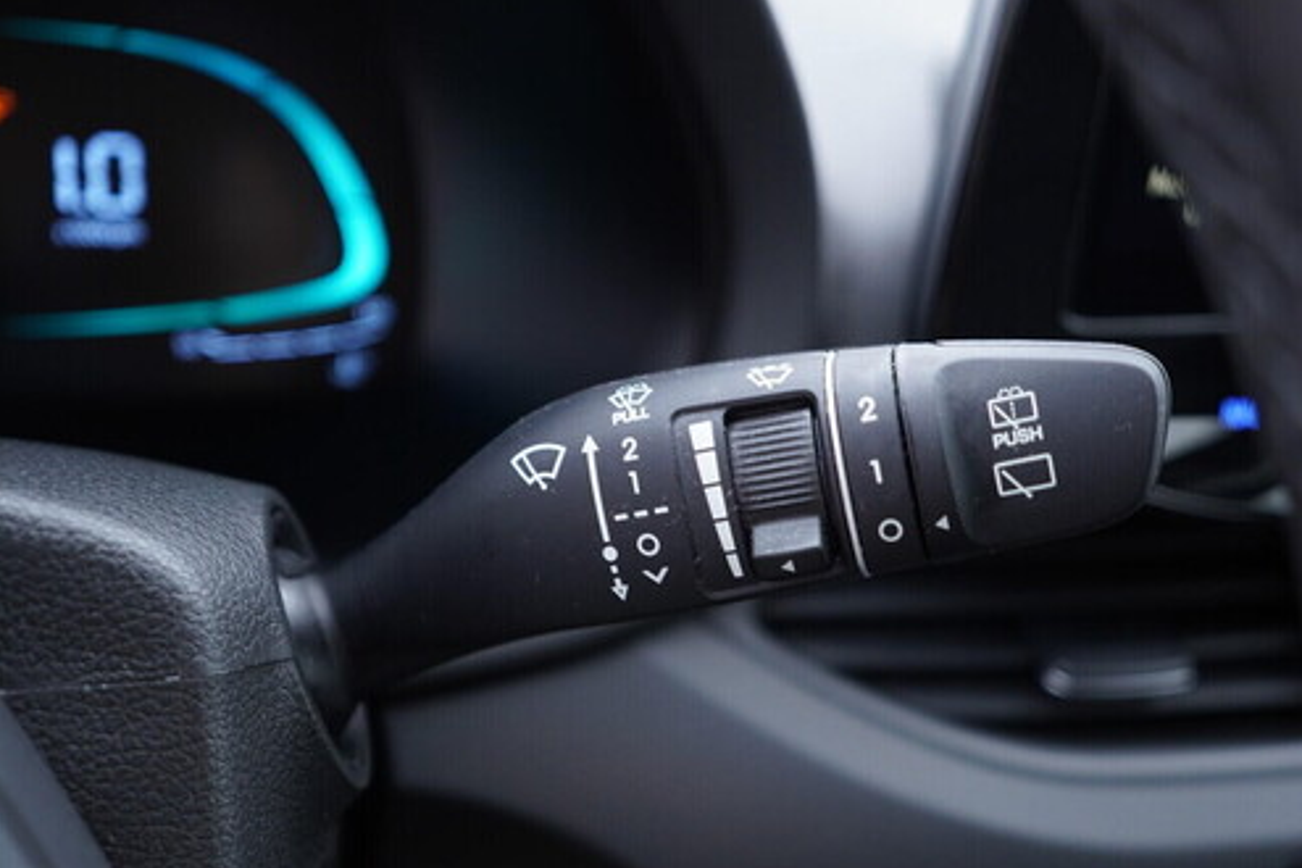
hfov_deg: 48.4
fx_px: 1447
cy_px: 475
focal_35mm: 40
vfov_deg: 33.4
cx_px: 594
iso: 400
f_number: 2.8
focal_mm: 24
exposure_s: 1/40
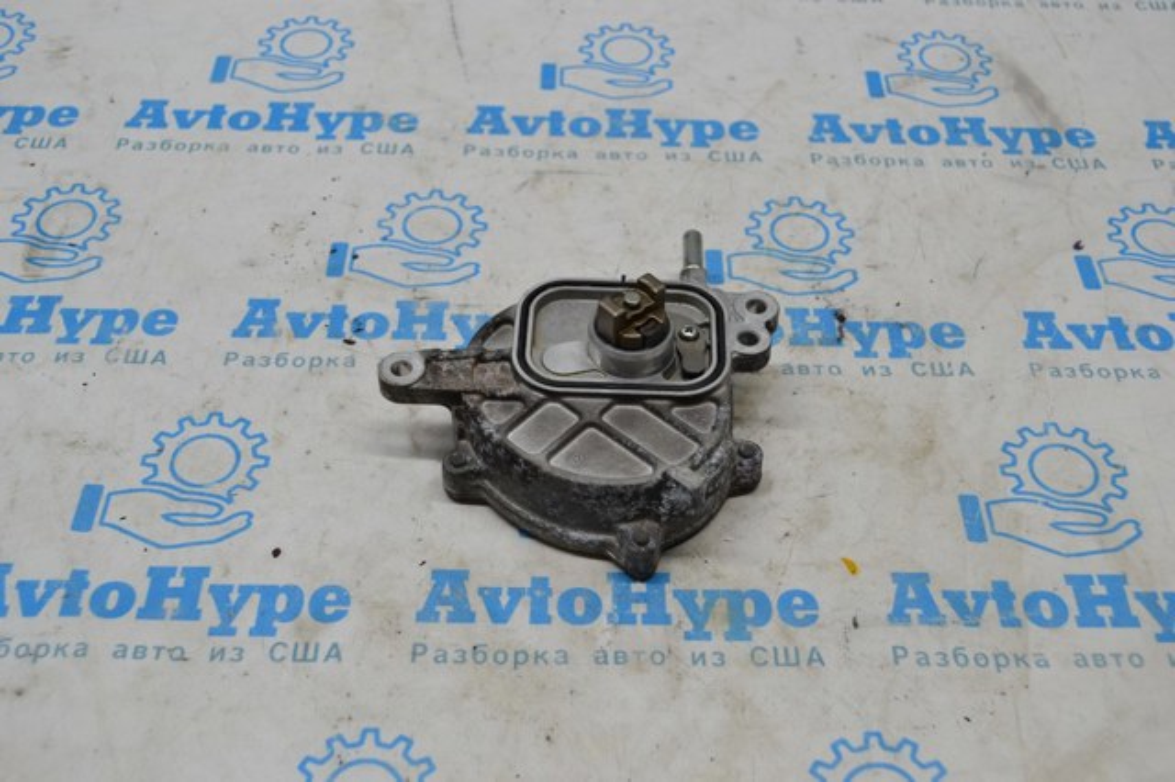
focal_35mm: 44
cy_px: 391
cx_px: 588
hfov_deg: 45.0
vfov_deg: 30.8
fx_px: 1419
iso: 400
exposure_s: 1/100
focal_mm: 29
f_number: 5
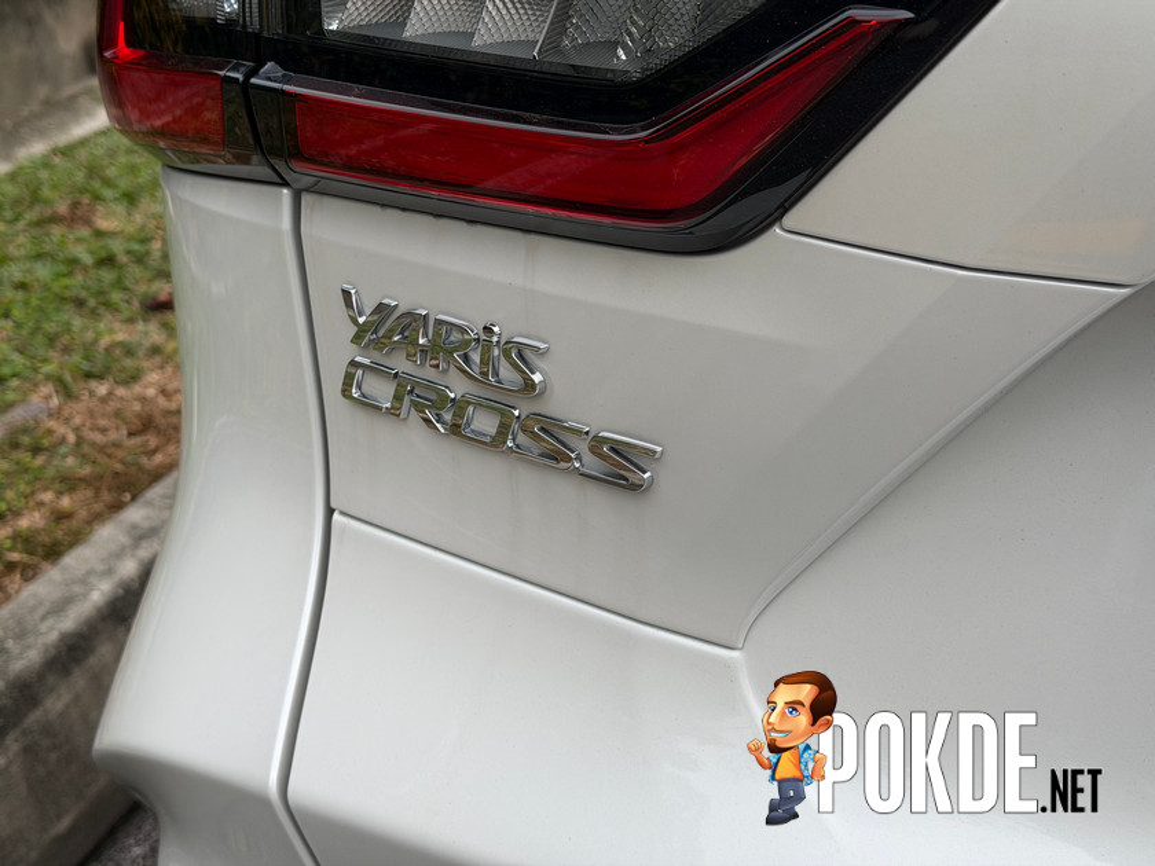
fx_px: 1602
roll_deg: +1.0
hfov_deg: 39.7
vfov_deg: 30.3
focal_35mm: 48
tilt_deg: -27.9
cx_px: 578
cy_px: 433
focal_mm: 6.76
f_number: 1.78
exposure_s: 1/762
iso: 64
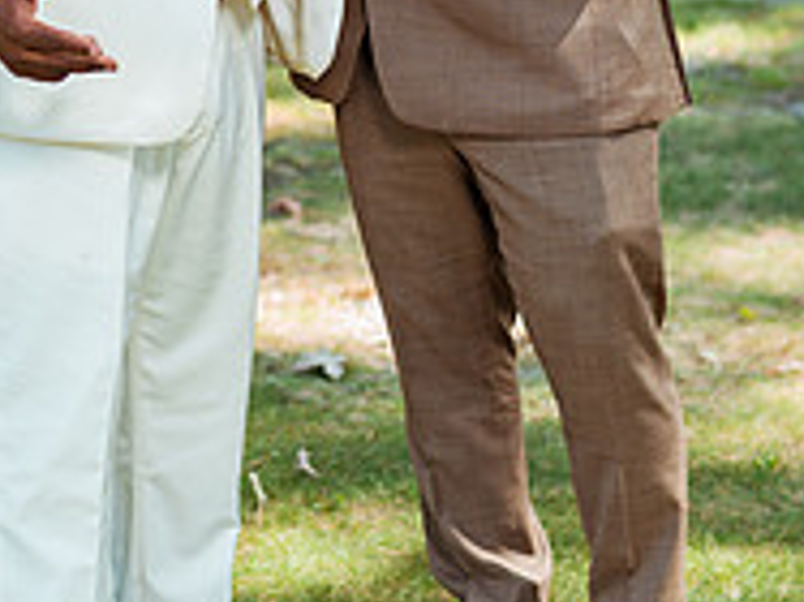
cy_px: 52
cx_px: 292
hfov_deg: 14.7
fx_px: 3110
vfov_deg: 11.0
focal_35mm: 134
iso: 50
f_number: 2.8
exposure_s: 1/200
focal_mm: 58
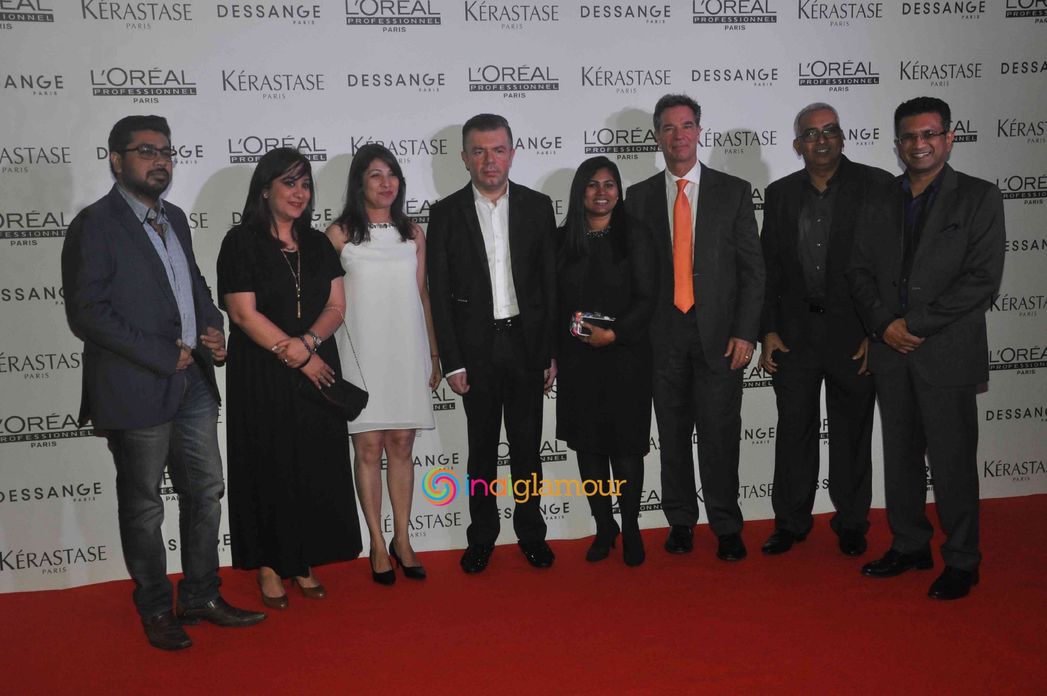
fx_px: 1133
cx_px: 524
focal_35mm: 39
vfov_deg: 34.1
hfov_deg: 49.6
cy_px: 348
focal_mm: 26
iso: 1000
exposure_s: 1/200
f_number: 10
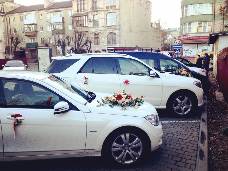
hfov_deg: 55.4
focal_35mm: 33
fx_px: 217
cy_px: 86
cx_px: 114
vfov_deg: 42.9
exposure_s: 1/120
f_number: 2.4
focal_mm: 4.12
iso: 64
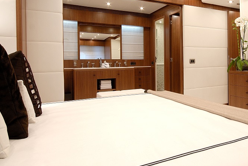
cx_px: 175
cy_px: 57
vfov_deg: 47.3
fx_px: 186
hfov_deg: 64.6
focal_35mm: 27
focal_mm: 10
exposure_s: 1/2
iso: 100
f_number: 9
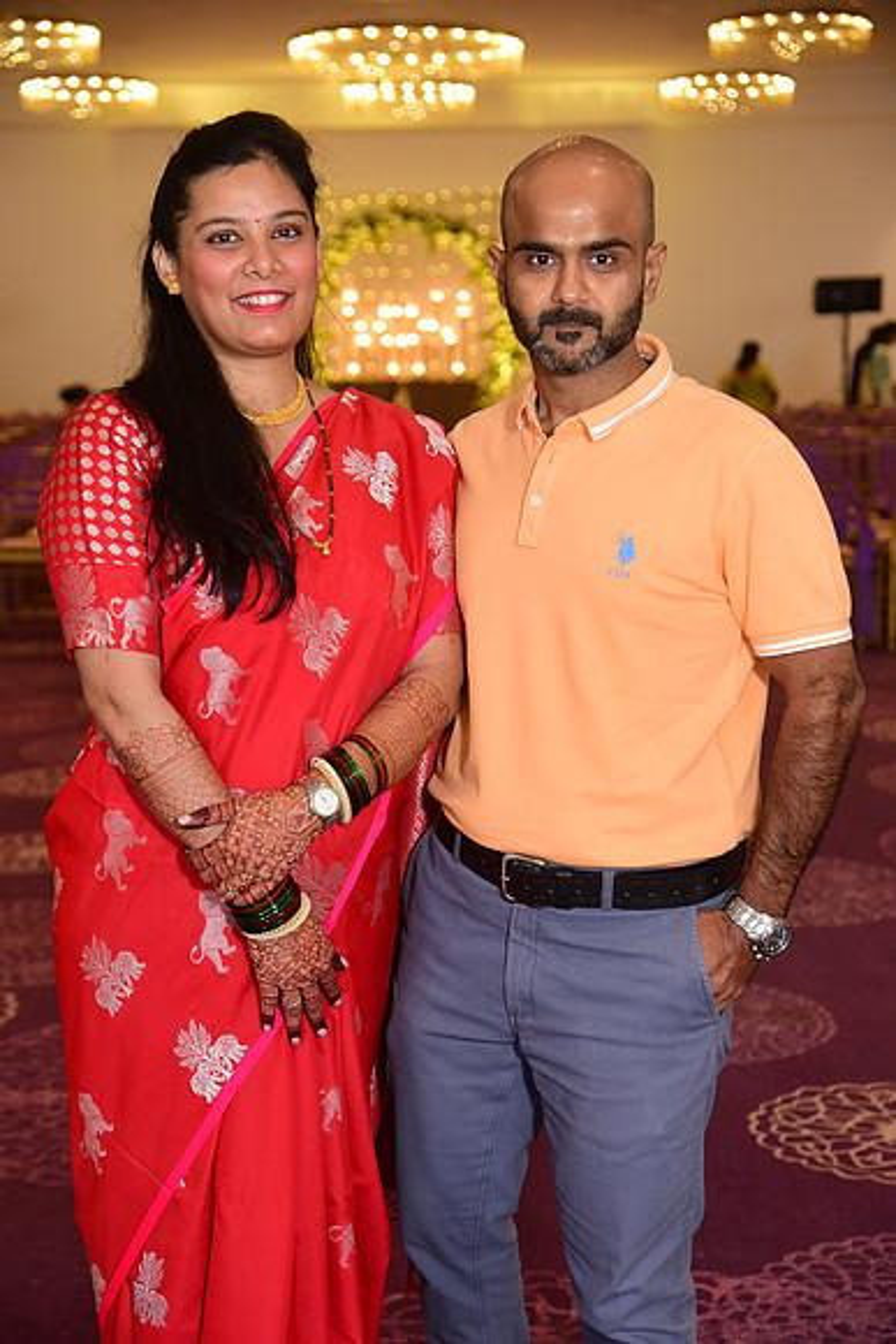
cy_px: 672
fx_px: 2425
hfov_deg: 20.9
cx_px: 448
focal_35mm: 65
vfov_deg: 31.0
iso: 1250
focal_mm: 65
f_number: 4.5
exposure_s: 1/160
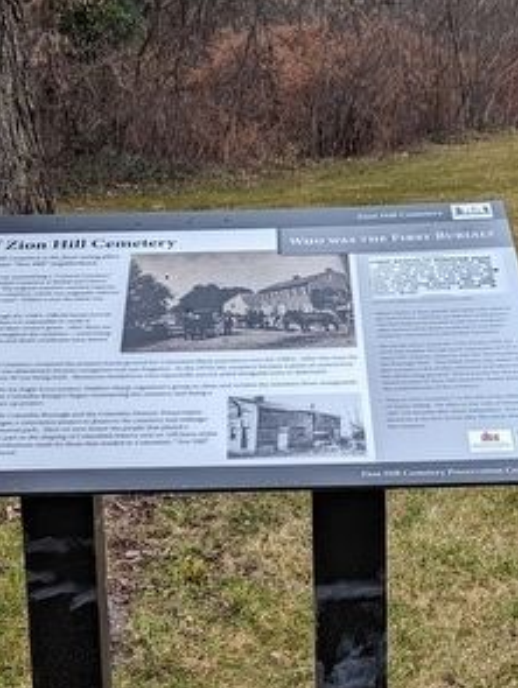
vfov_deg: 29.6
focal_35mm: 65
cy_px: 440
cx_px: 250
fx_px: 1294
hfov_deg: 22.6
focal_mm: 6.81
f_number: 1.85
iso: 64
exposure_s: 1/193
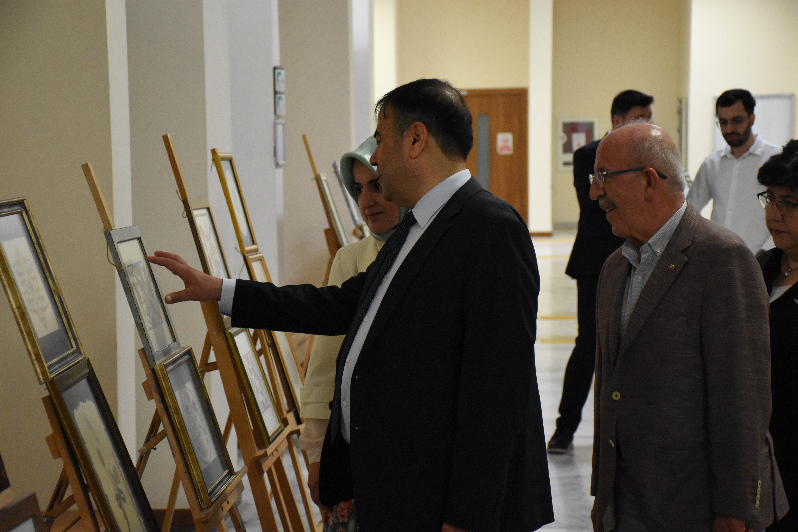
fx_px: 1995
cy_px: 266
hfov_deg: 22.6
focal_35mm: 90
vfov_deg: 15.2
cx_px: 399
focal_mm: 60
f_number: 5.6
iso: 6400
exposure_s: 1/100
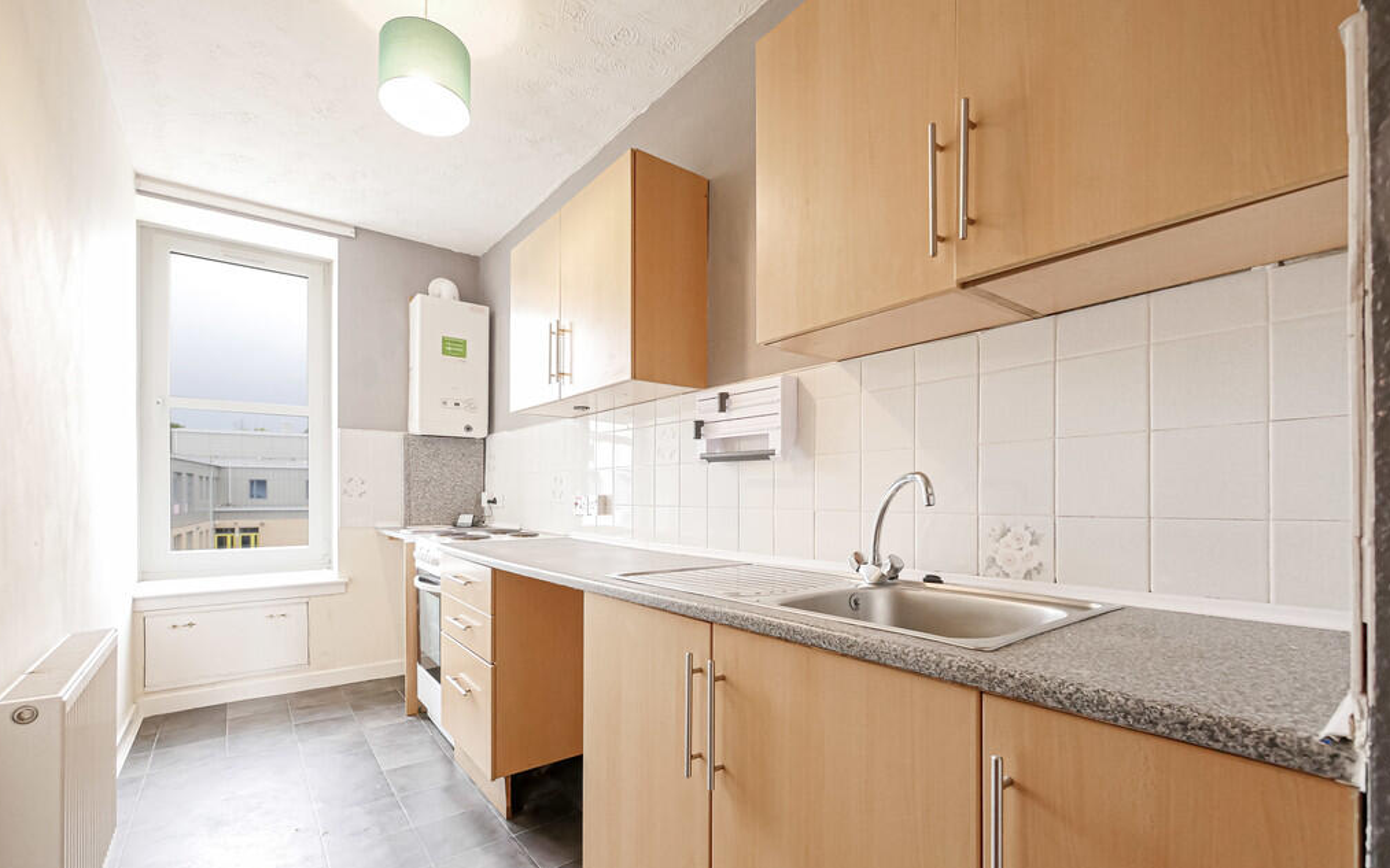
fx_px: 568
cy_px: 505
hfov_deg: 101.5
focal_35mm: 15
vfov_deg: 74.2
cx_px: 693
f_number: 4
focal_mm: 7
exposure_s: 1/60
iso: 1600
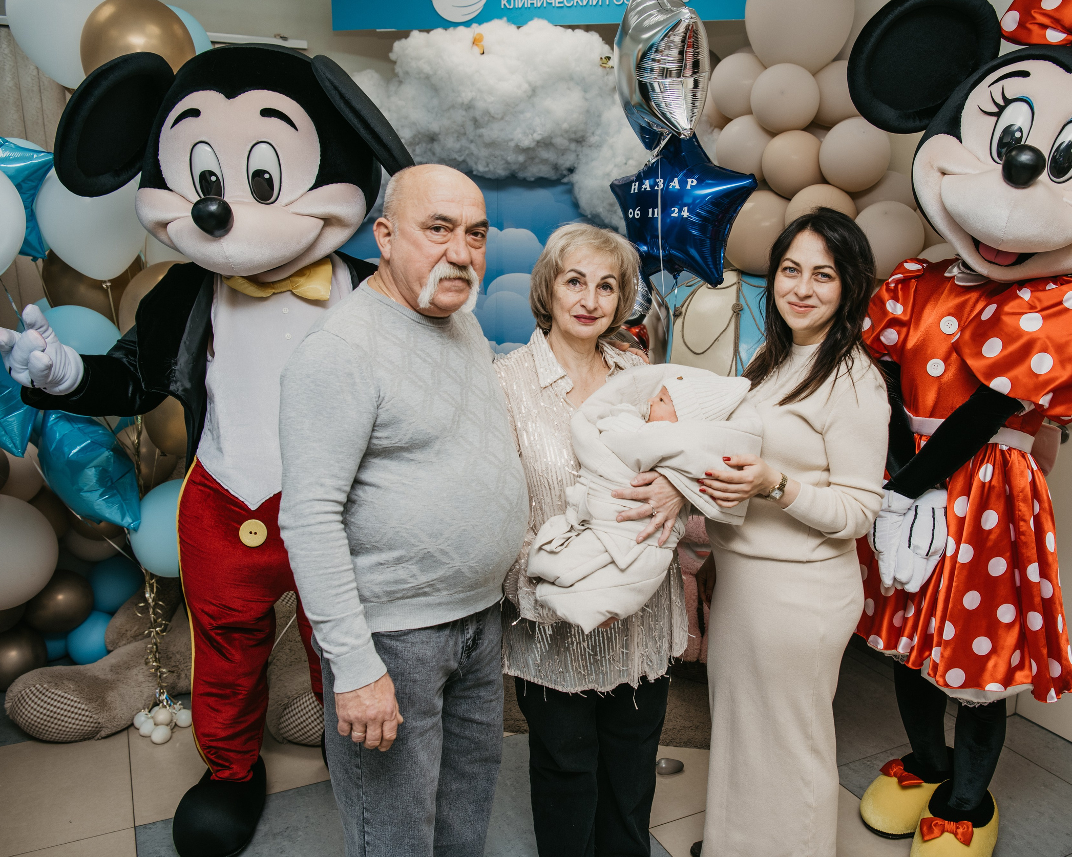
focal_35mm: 31
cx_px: 613
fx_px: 983
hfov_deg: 57.0
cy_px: 421
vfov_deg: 47.1
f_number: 4
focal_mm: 27
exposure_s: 1/160
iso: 160
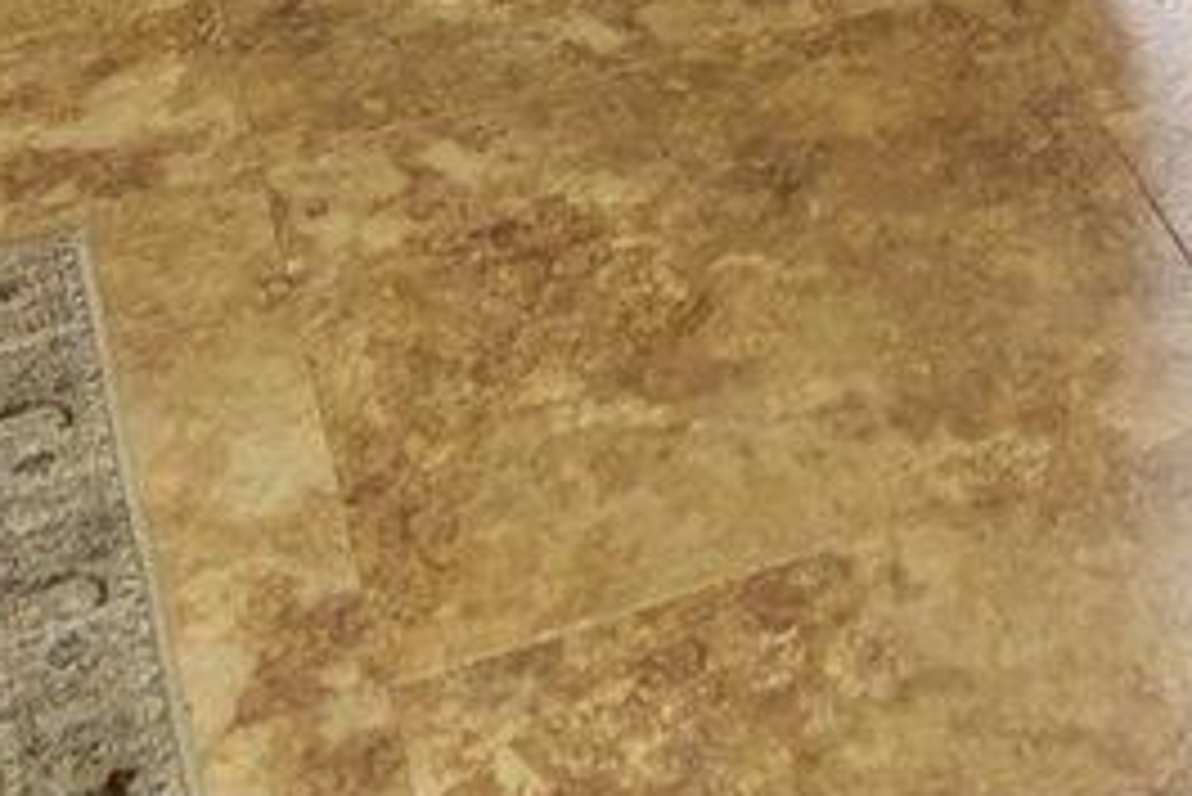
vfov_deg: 8.8
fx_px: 3578
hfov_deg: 18.0
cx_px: 1412
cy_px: -1990
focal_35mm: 108
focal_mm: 14
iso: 400
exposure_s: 1/6
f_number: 8
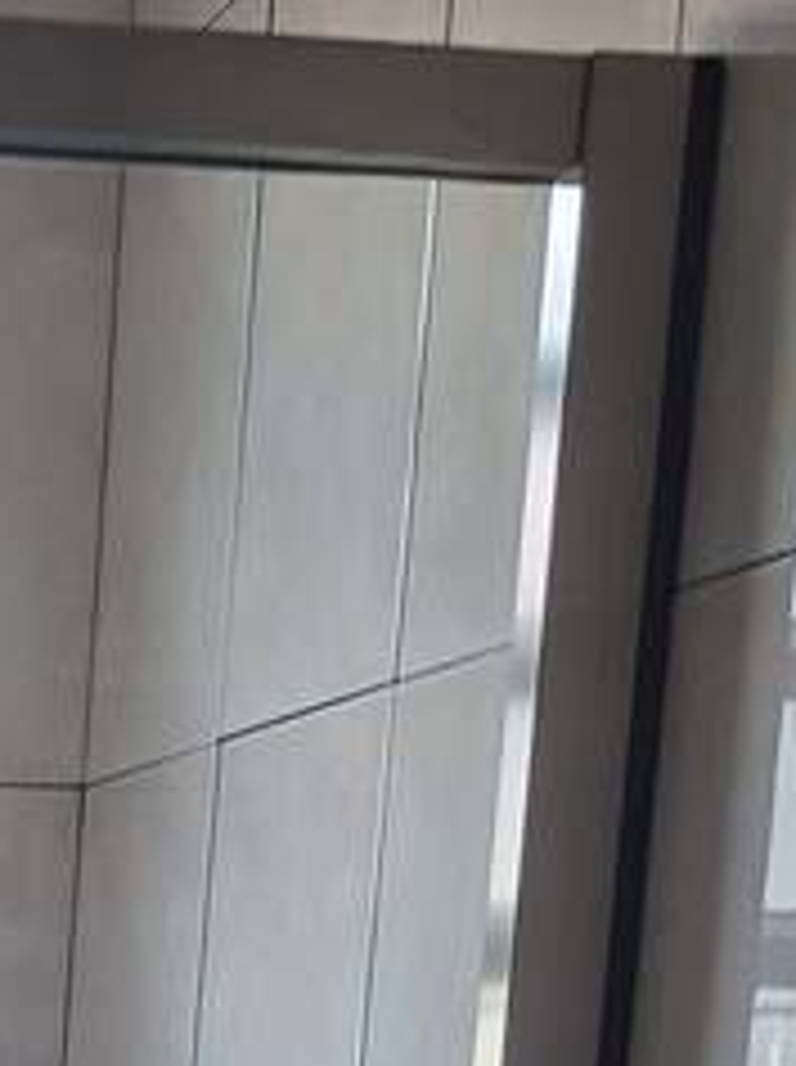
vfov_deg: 16.5
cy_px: 1745
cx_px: -643
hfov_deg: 12.8
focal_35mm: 105
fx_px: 3228
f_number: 1.8
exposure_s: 1/60
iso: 250
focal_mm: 5.54
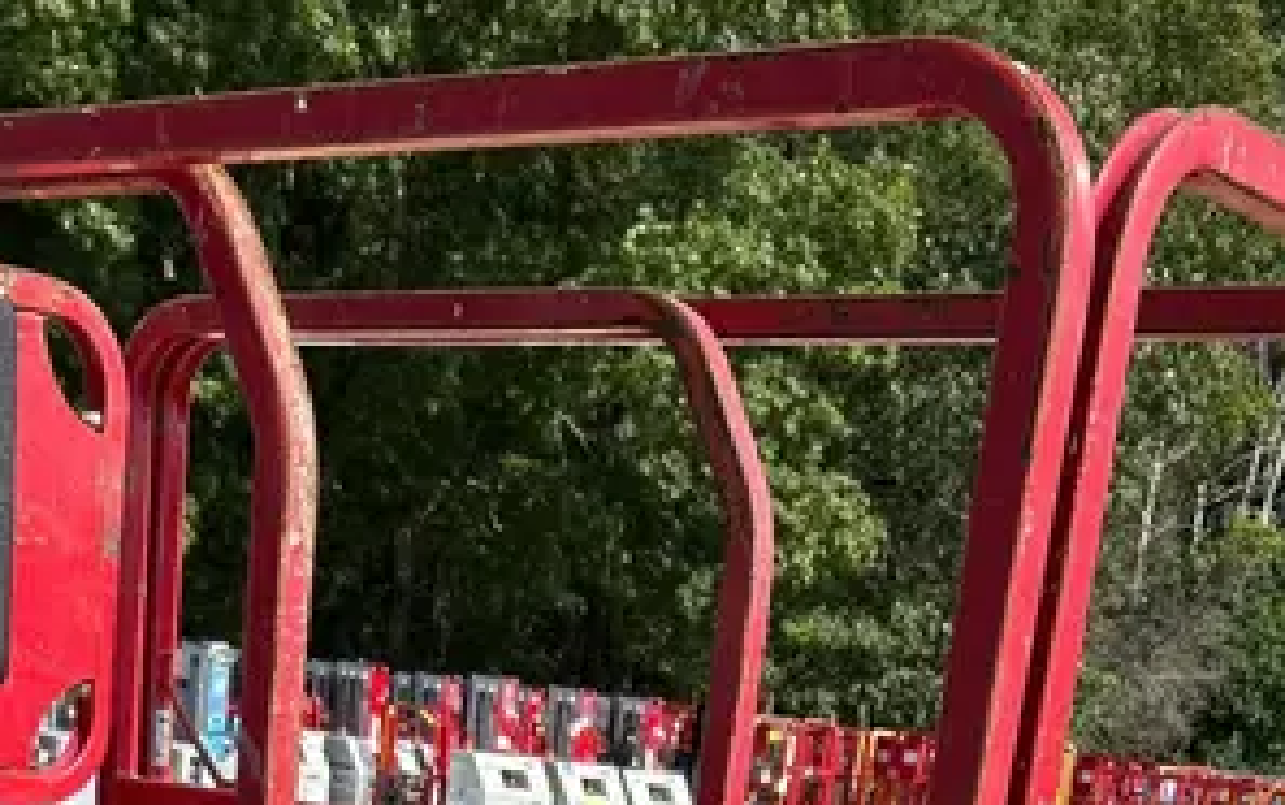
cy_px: 1508
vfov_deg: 15.9
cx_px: 480
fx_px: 2383
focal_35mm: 68
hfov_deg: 30.1
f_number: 1.5
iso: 50
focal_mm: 5.7
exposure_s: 1/2695
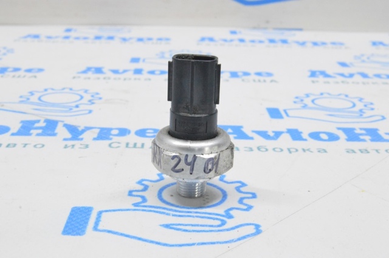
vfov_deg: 23.7
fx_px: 615
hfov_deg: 35.1
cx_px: 194
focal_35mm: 57
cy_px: 129
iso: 6400
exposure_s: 1/20
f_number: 20
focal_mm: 38
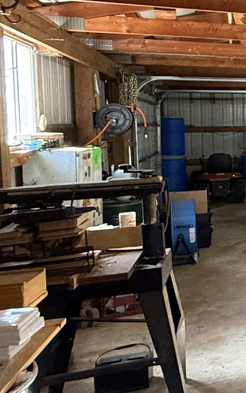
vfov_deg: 40.8
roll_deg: +1.2
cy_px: 149
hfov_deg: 18.6
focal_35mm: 49
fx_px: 526
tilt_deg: -2.3
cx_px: 475
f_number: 2.2
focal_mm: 2.22
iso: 500
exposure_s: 1/60
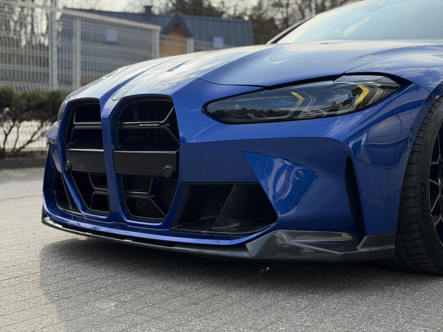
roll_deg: -2.6
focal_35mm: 48
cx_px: 222
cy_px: 166
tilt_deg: -5.8
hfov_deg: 39.7
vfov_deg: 30.3
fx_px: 614
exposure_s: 1/1167
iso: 80
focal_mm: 6.76
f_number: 1.78
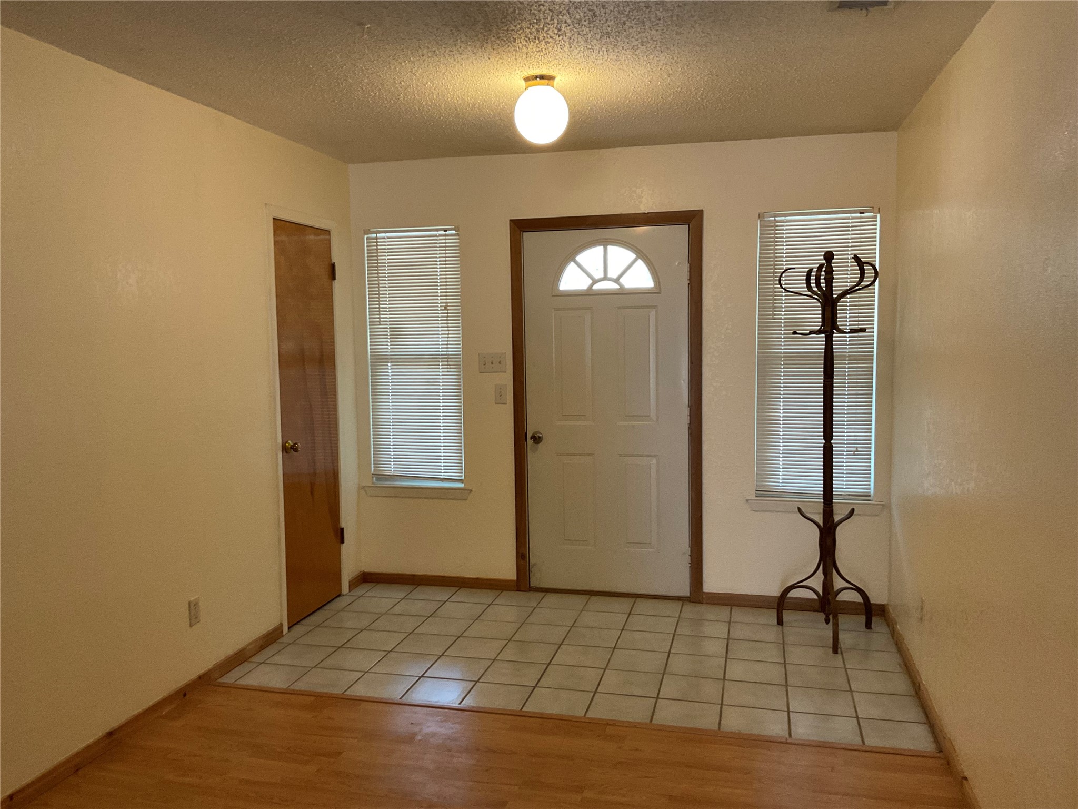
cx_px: 539
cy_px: 404
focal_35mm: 29
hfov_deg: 61.7
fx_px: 903
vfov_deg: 48.2
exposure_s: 1/60
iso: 160
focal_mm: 3
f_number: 1.8
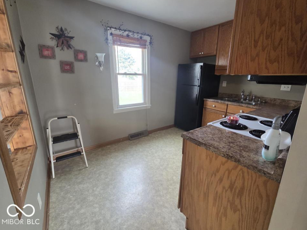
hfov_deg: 102.1
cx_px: 157
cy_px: 109
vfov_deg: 85.6
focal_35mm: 14
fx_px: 124
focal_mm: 2.2
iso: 200
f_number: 2.2
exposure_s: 1/60
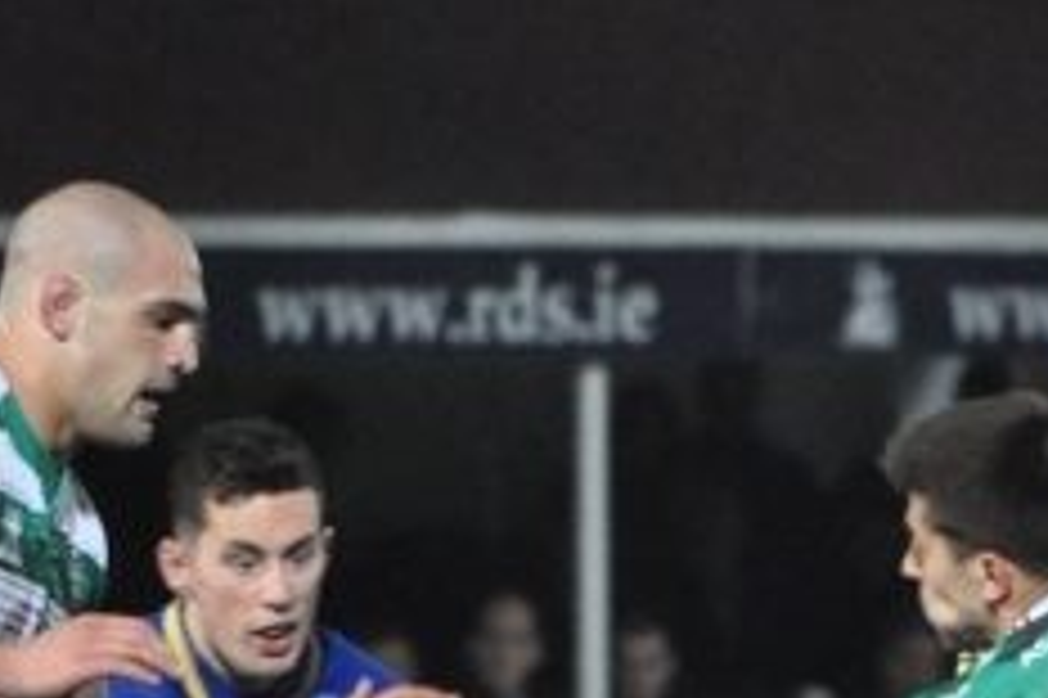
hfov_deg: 1.7
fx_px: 35926
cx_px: 1030
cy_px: 889
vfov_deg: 1.1
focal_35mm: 1235
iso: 3200
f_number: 5.3
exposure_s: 1/250
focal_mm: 240
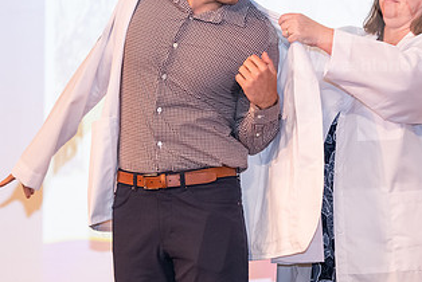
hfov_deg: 9.6
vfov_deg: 6.4
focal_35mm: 214
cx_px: 228
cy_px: 93
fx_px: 2511
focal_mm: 116
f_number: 3.2
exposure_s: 1/200
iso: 3200
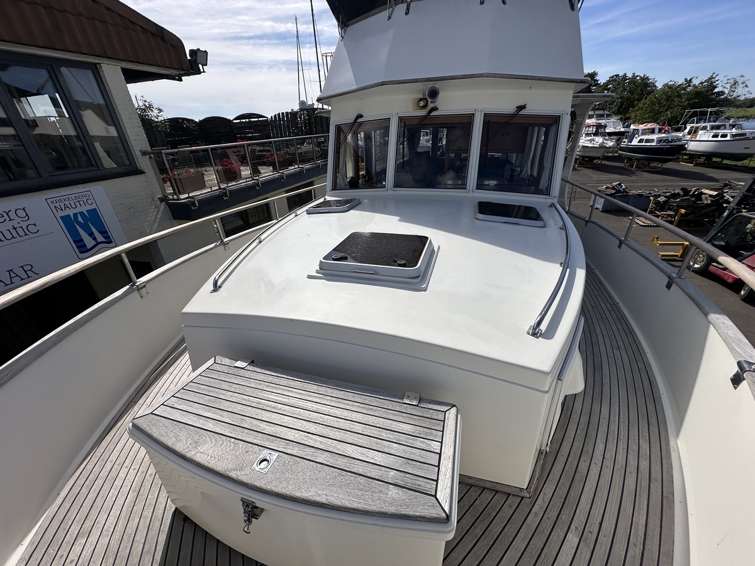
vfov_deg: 85.7
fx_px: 305
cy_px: 283
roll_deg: +3.7
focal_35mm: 14
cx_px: 378
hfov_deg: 102.1
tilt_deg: -28.2
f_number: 2.2
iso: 50
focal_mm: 2.22
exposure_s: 1/5814
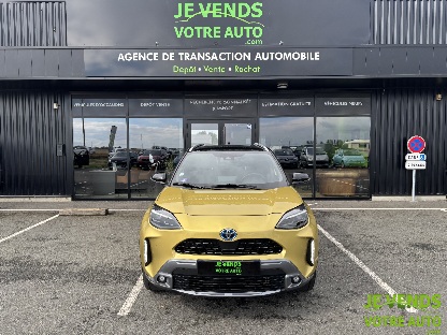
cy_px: 168
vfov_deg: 53.1
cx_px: 224
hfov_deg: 67.3
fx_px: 336
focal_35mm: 26
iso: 50
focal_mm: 5.96
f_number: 1.6
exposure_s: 1/988
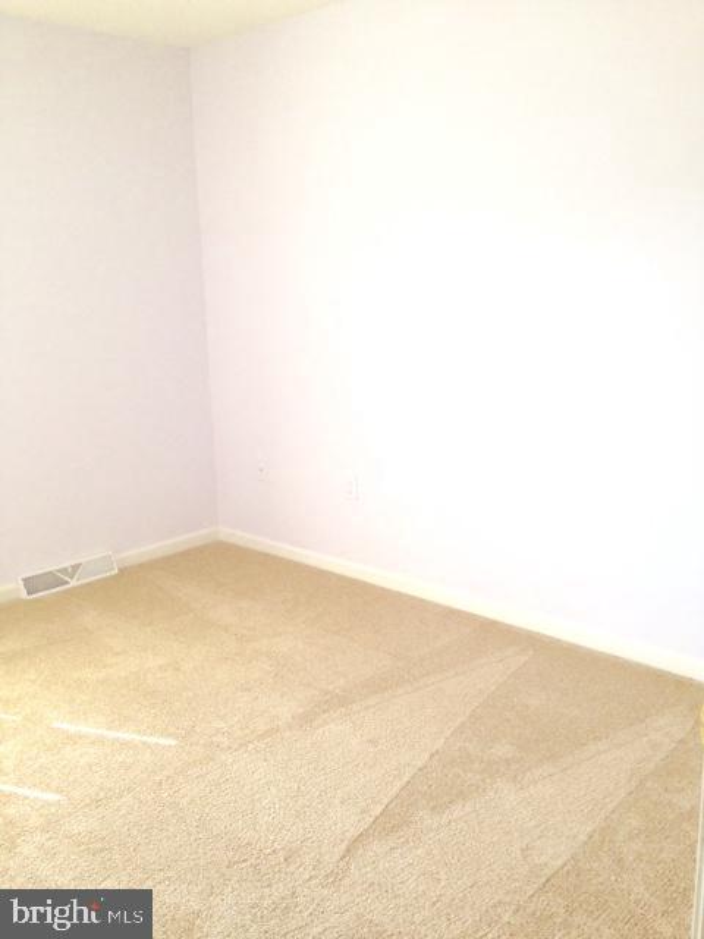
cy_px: 470
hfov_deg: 42.9
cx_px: 352
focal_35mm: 33
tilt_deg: -12.3
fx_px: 895
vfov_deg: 55.4
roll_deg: +1.0
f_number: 2.4
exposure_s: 1/30
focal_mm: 4.12
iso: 50
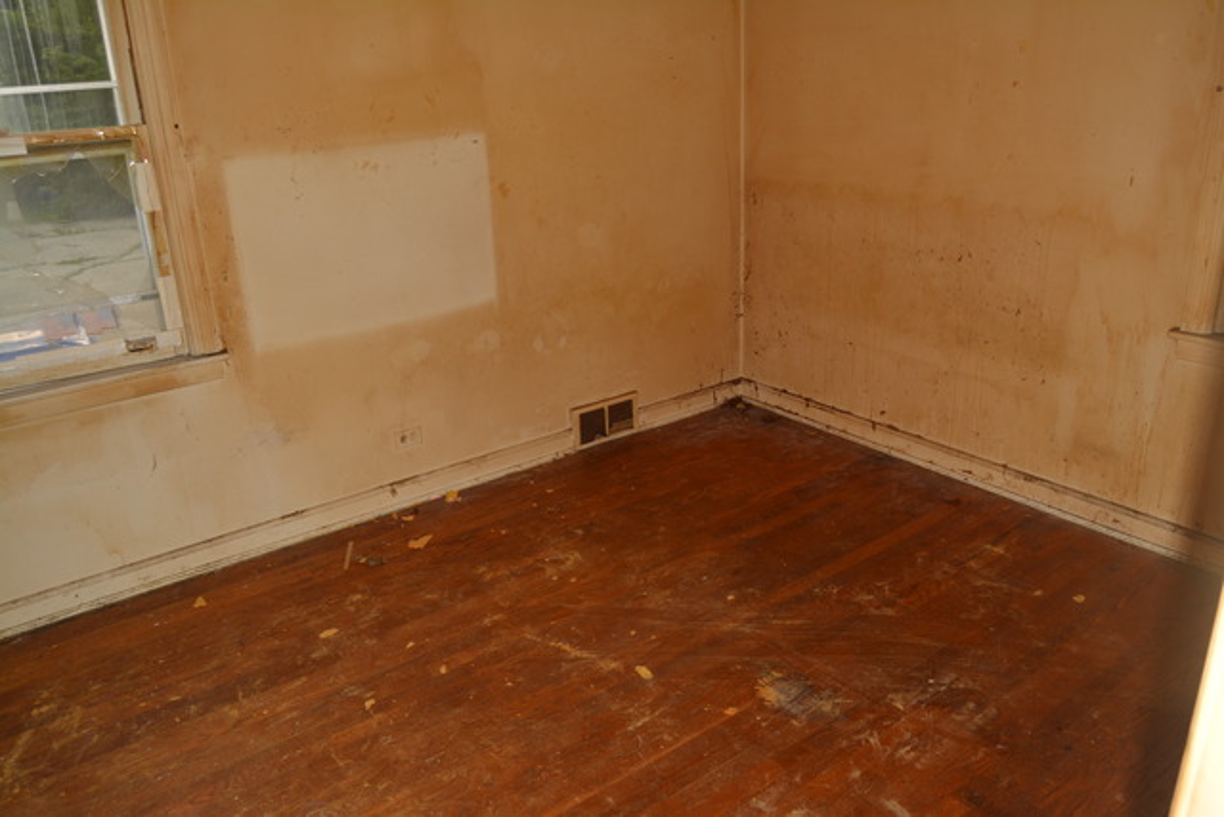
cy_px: 408
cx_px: 612
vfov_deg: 48.0
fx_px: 918
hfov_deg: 67.4
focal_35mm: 27
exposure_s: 1/125
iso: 200
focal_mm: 18
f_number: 5.6
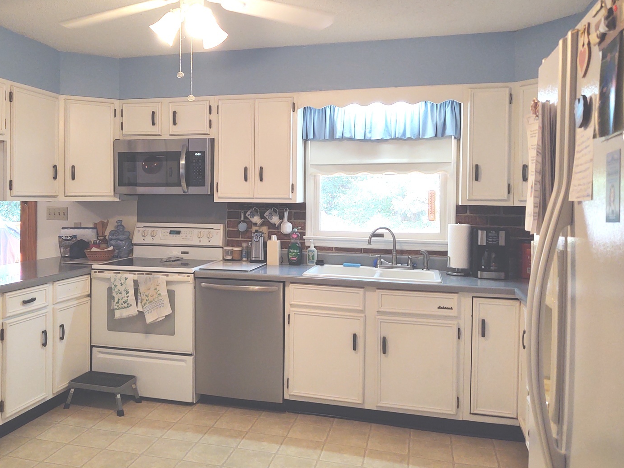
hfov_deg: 63.4
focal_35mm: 28
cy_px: 242
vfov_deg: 49.7
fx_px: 505
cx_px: 303
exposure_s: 1/120
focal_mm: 4.75
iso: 160
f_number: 1.7
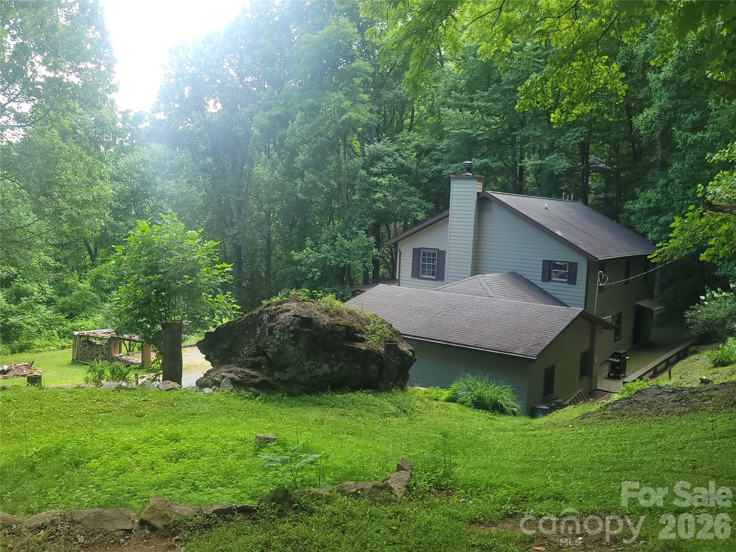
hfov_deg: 67.3
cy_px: 276
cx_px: 368
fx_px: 553
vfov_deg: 53.1
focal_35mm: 26
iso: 50
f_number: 1.8
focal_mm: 5.4
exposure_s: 1/120
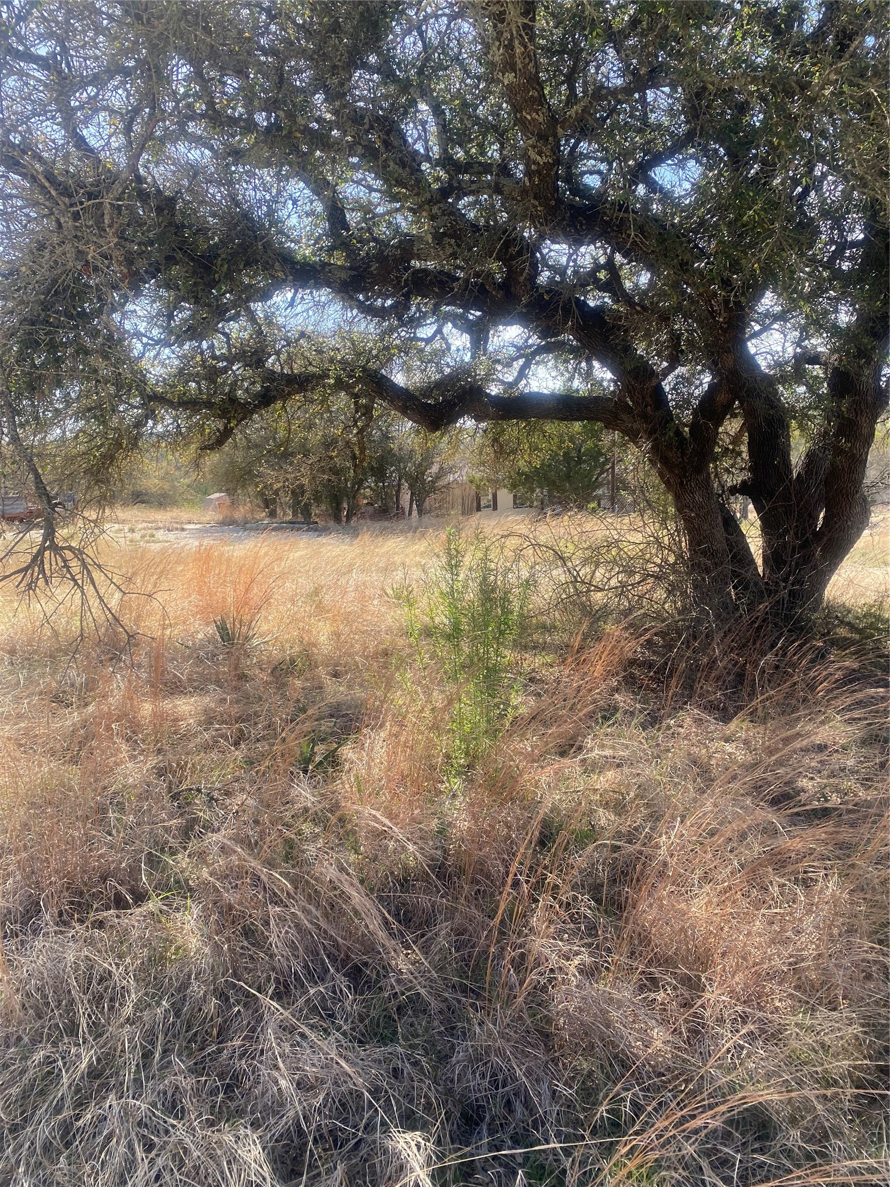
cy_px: 594
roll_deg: +4.0
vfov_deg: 67.3
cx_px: 445
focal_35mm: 26
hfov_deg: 53.1
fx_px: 891
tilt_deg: -6.6
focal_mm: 4.25
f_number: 1.8
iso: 32
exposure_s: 1/733
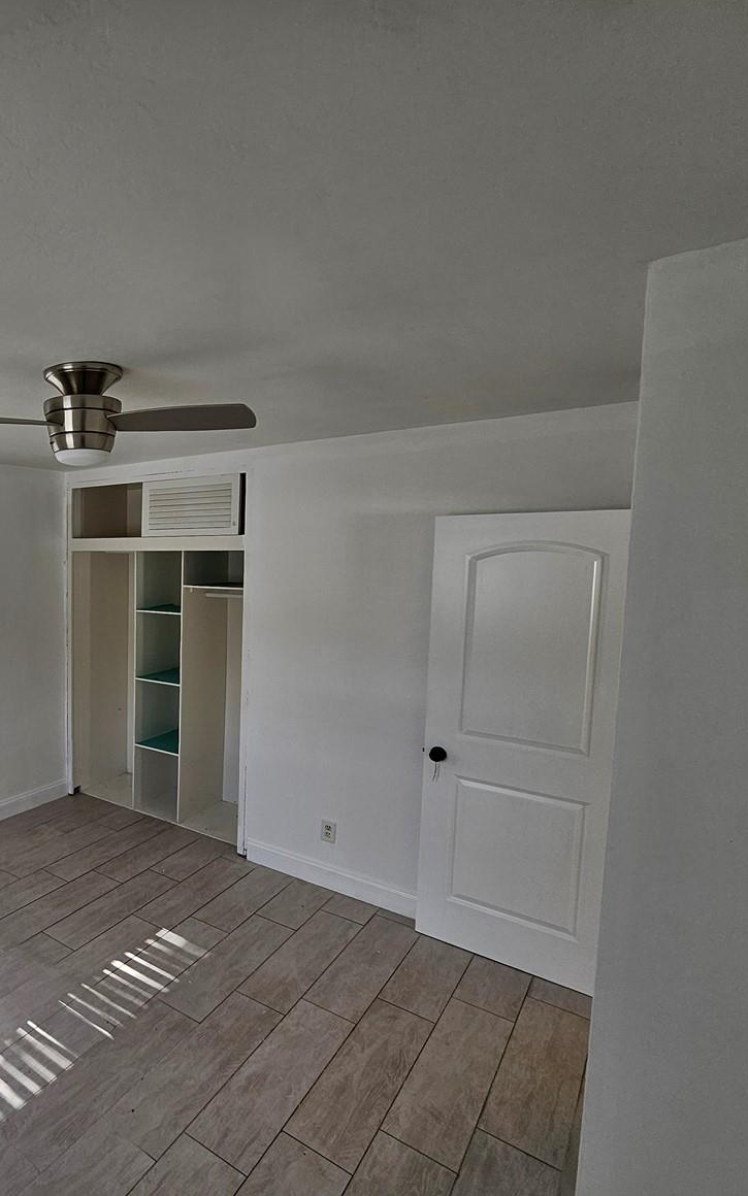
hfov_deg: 52.1
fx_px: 620
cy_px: 611
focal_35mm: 19
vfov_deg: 88.0
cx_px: 33
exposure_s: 1/60
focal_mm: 1.7
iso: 32
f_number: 2.2
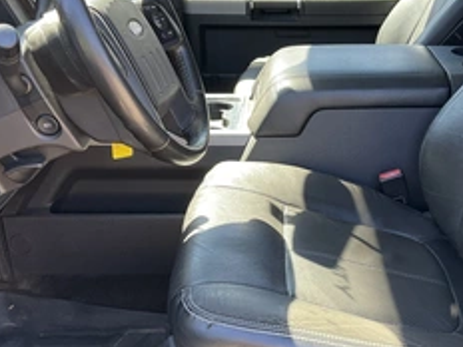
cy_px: 205
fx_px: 669
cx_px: 295
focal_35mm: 50
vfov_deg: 29.0
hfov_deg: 37.9
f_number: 1.8
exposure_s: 1/122
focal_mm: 3
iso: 64
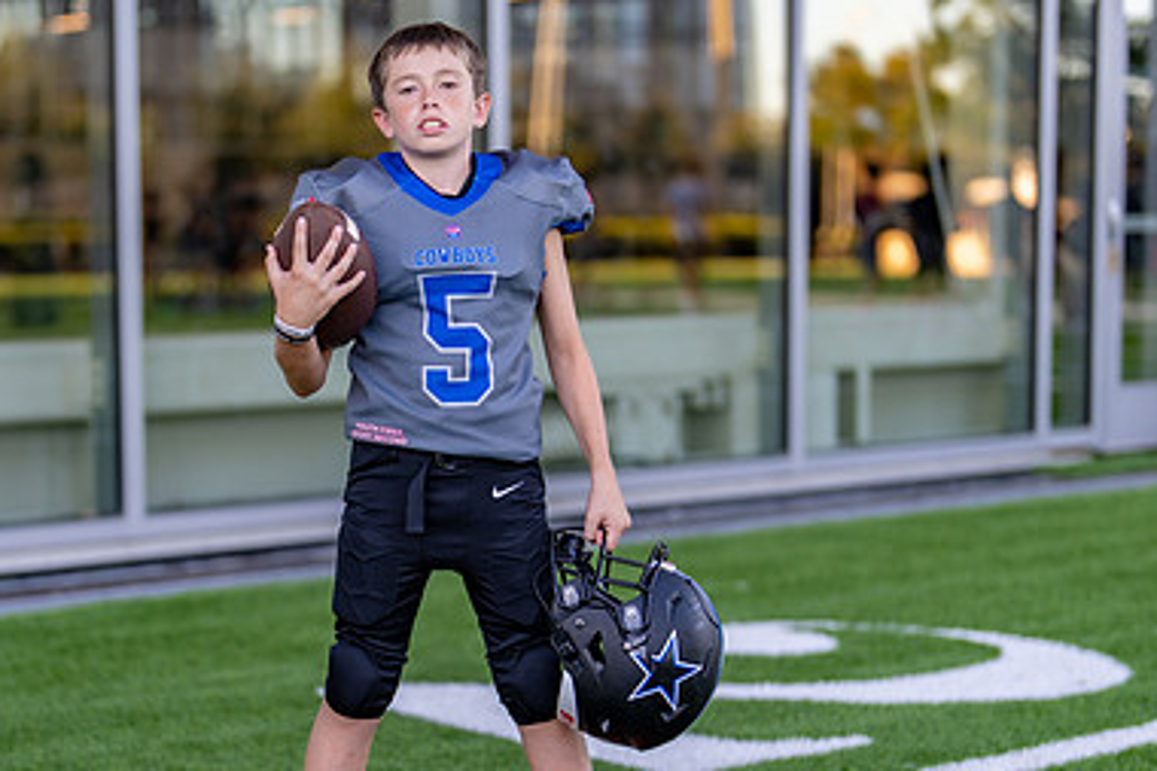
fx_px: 2698
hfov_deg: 24.2
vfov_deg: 16.2
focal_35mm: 84
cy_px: 500
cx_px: 460
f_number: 1.2
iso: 100
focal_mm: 50
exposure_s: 1/640
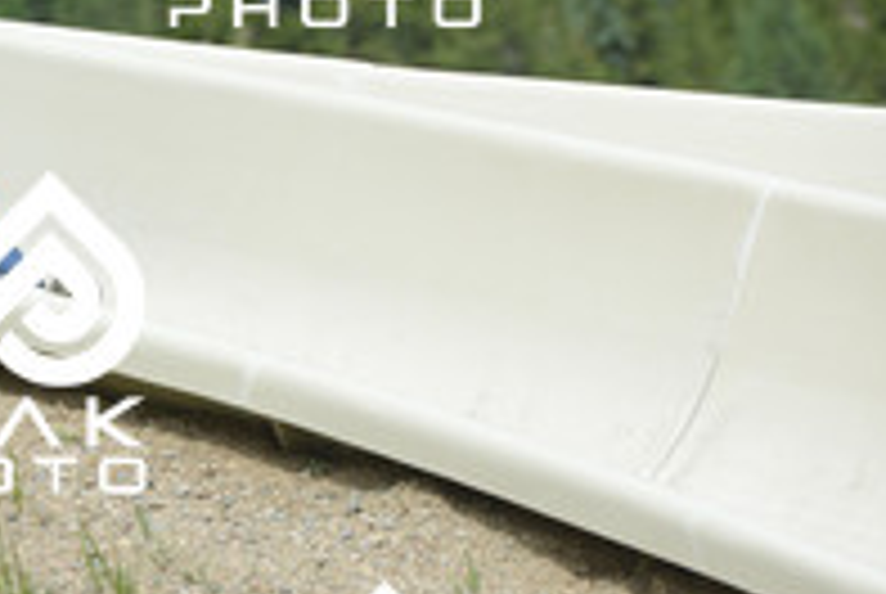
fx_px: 9736
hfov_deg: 5.2
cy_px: 304
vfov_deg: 3.5
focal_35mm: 395
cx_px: 9
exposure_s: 1/640
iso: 250
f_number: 6.3
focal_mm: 195
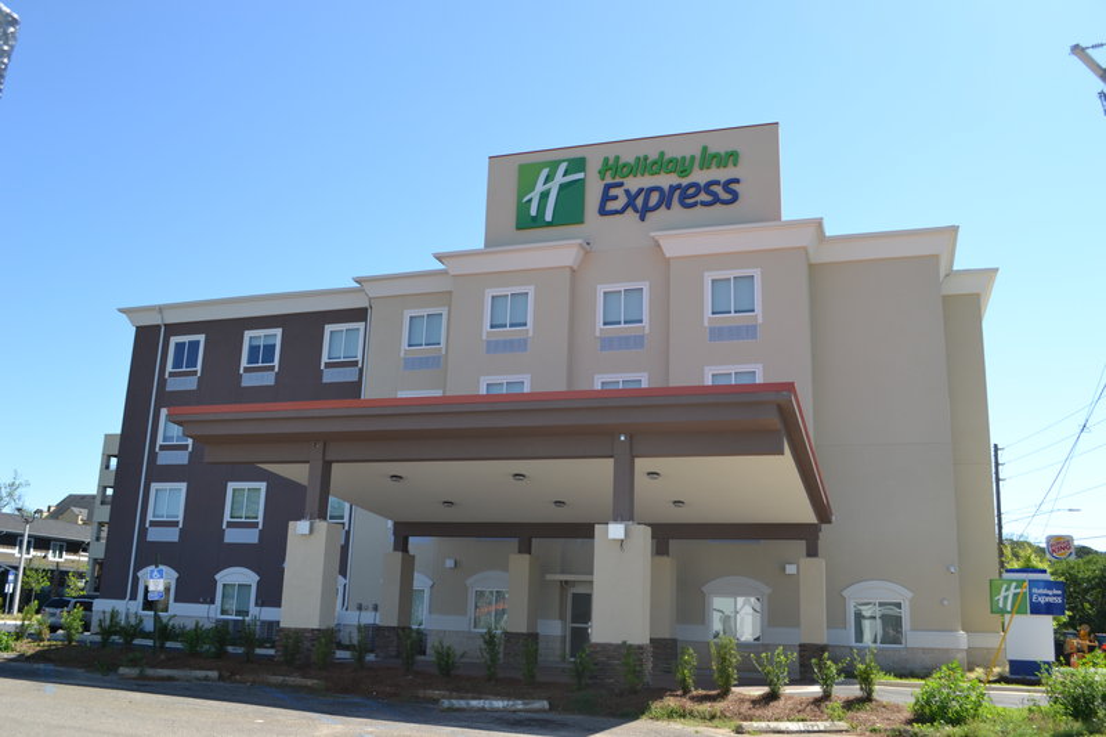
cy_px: 368
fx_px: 921
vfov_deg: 43.6
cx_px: 553
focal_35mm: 30
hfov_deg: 61.9
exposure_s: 1/200
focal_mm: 20
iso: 100
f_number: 7.1
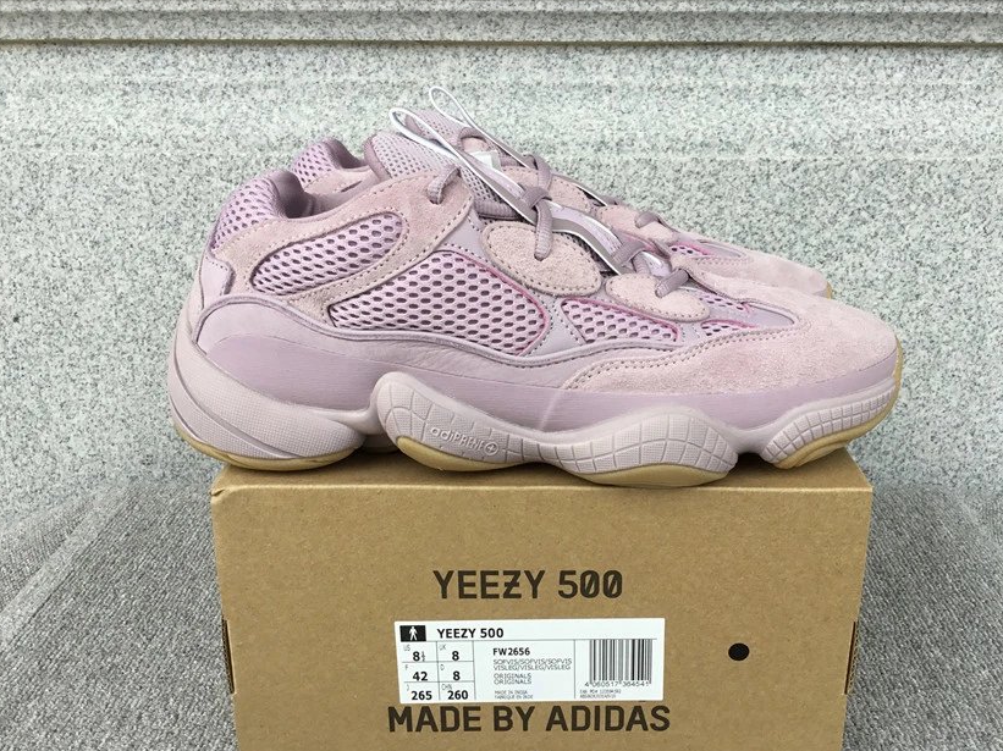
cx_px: 536
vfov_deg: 41.7
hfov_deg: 53.9
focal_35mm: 34
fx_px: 985
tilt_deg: -20.8
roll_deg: +0.6
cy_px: 400
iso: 25
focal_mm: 3.3
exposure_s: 1/173
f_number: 2.4
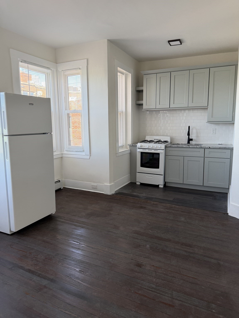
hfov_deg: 56.8
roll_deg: +0.6
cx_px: 120
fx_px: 221
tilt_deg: -6.6
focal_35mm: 24
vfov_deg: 71.6
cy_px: 159
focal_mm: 6.76
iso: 125
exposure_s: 1/121
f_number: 1.78
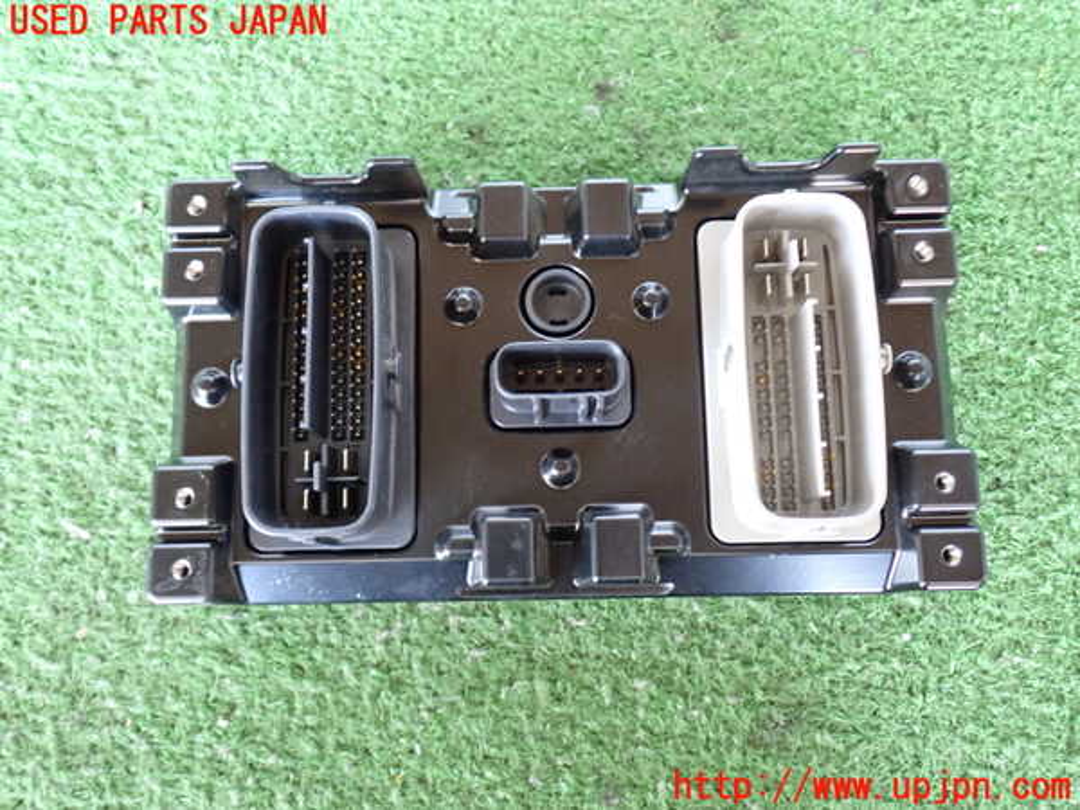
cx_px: 540
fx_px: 998
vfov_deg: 44.2
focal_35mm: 32
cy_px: 405
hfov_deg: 56.8
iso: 640
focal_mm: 5.79
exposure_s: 1/30
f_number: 2.4
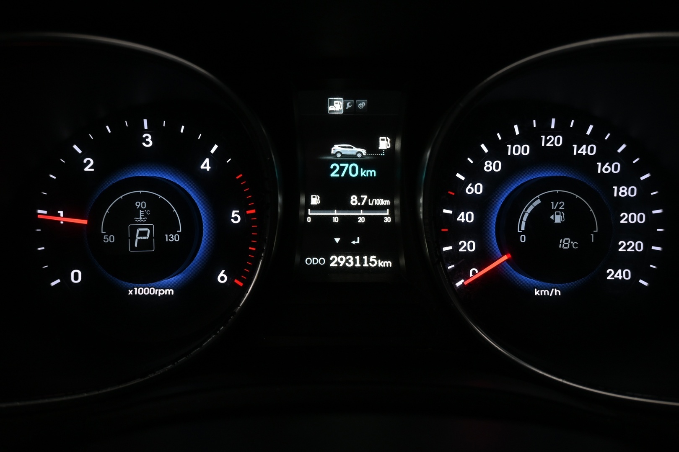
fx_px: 637
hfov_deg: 56.1
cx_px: 340
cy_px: 226
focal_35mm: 34
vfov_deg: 39.1
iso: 320
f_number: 4
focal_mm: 22.5
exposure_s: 1/40
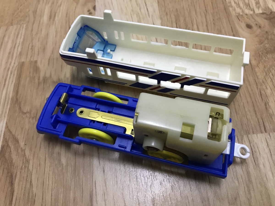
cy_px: 103
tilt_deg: -61.8
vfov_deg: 49.7
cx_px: 138
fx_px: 222
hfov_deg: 63.4
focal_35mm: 28
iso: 100
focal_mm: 3.99
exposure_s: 1/17
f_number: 1.8
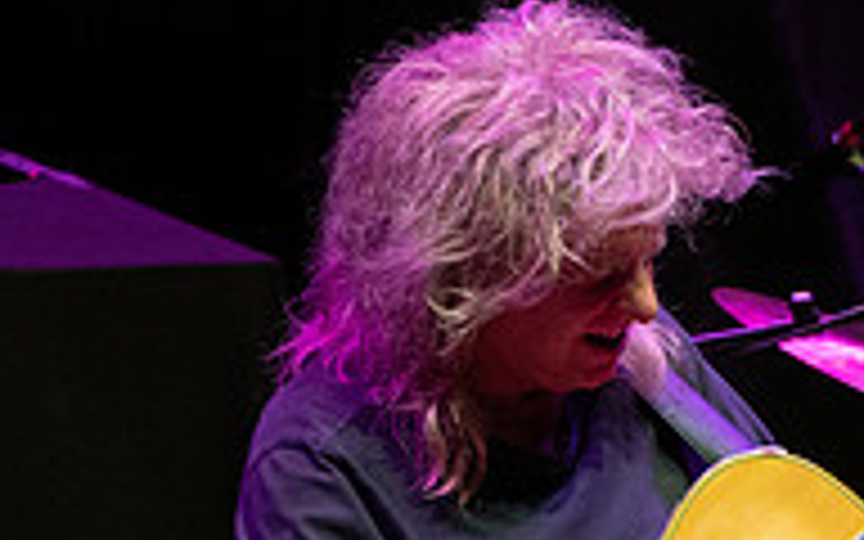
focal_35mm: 1230
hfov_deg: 1.7
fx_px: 28963
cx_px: 922
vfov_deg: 1.1
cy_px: 562
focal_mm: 400
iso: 3200
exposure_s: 1/320
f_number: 7.1
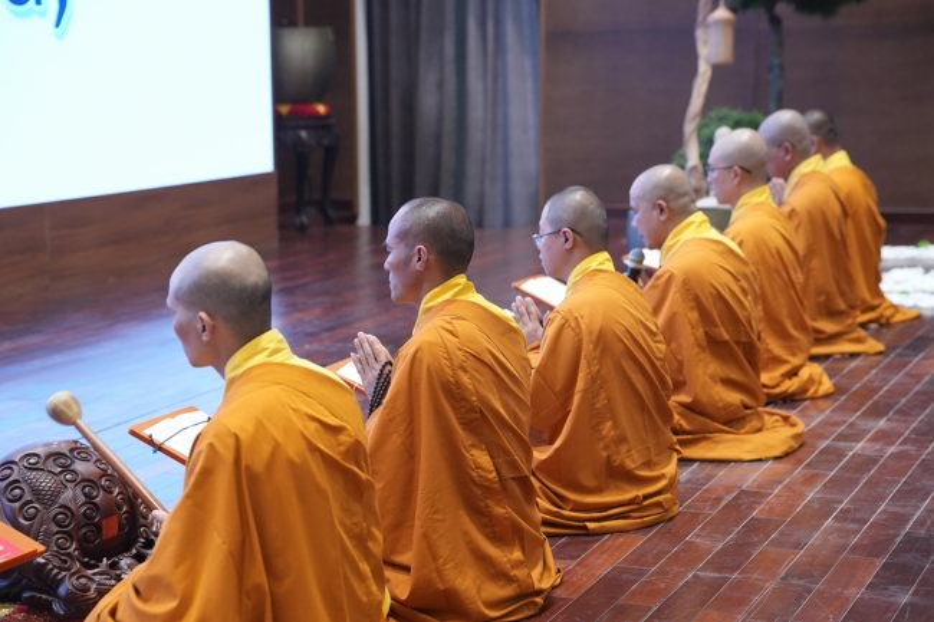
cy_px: 311
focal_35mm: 84
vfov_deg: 16.3
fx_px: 2179
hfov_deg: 24.2
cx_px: 467
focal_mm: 84
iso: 6400
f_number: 4
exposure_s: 1/250
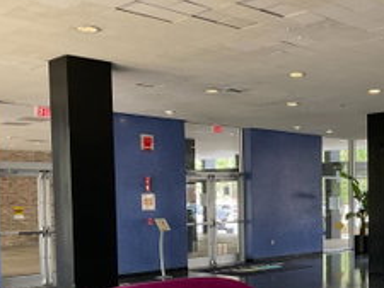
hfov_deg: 33.6
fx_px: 610
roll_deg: +0.4
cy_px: 232
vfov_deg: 26.1
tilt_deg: -3.1
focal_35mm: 55
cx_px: 322
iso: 64
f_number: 1.8
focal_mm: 3
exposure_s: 1/122
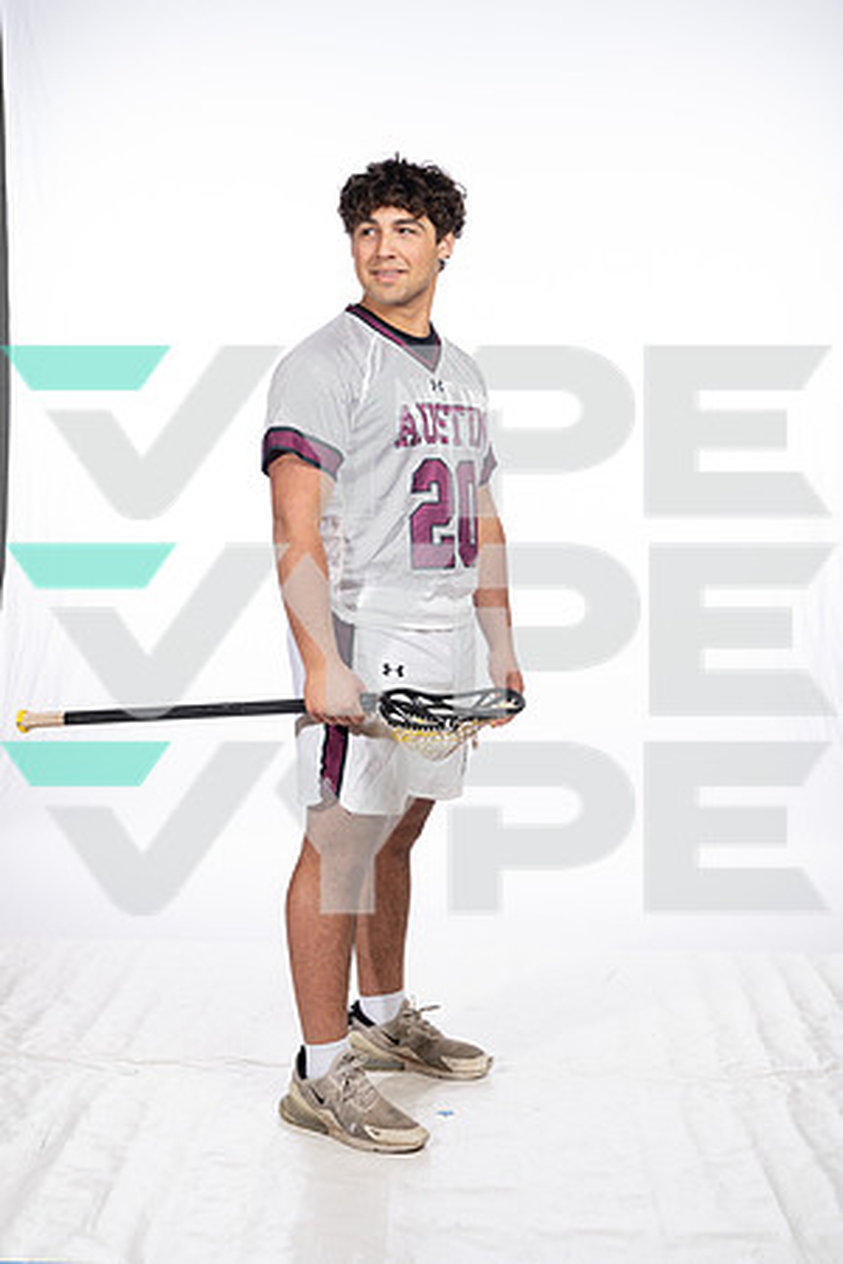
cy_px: 632
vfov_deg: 39.6
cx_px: 422
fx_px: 1756
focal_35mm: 50
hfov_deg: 27.0
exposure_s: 1/250
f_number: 7.1
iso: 640
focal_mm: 50
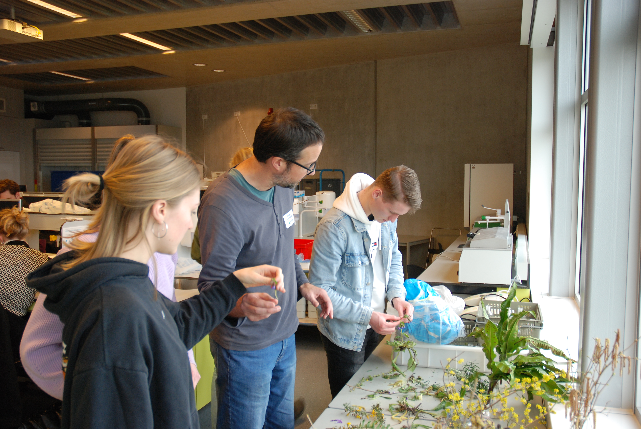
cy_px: 214
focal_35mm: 33
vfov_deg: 40.1
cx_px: 320
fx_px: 588
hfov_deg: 57.2
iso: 400
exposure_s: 1/60
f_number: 3.8
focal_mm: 22
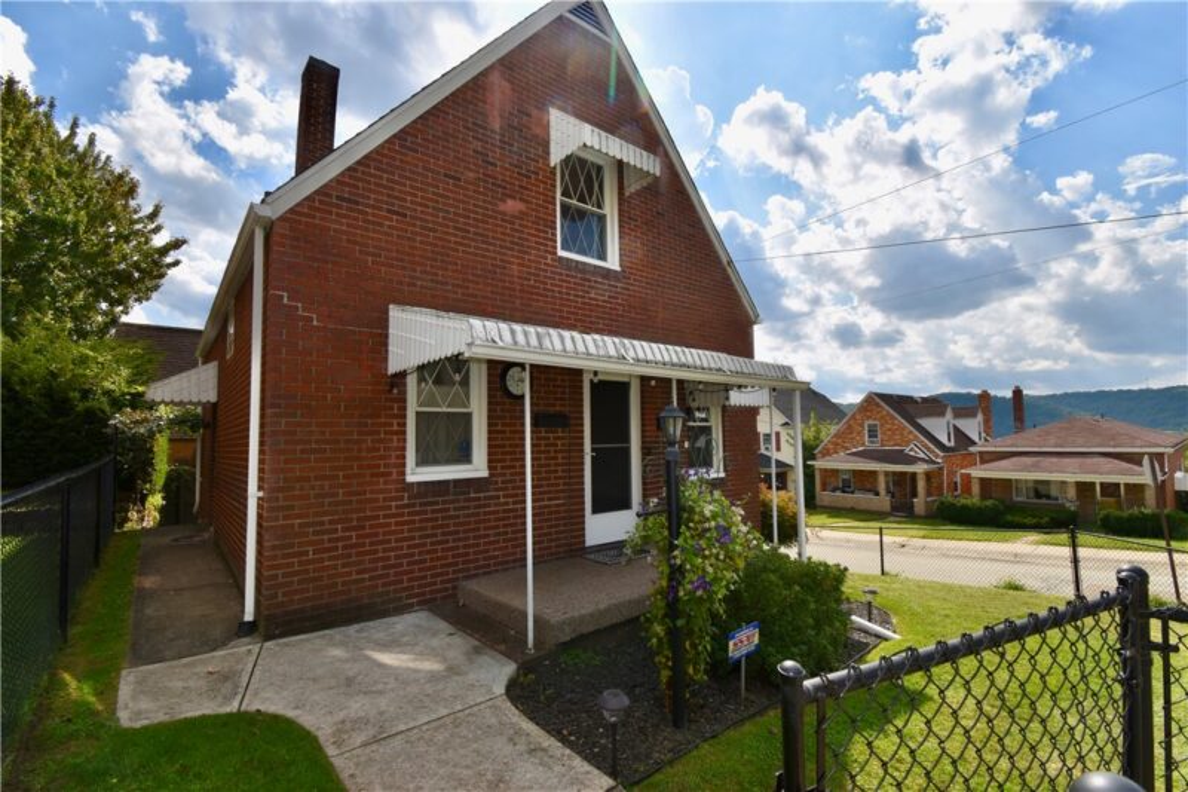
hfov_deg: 100.4
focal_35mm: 15
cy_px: 396
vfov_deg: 77.3
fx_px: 495
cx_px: 594
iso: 100
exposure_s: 1/200
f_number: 11
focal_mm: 10
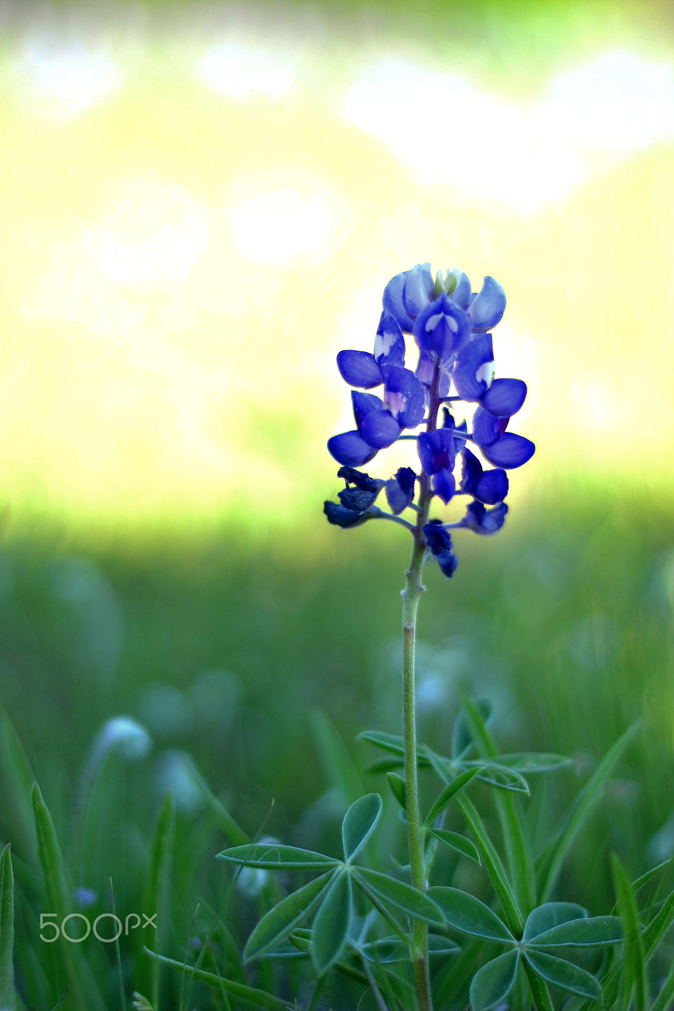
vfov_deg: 27.0
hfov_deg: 18.2
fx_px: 2107
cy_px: 506
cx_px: 337
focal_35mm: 75
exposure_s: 1/500
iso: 100
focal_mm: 50
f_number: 1.8
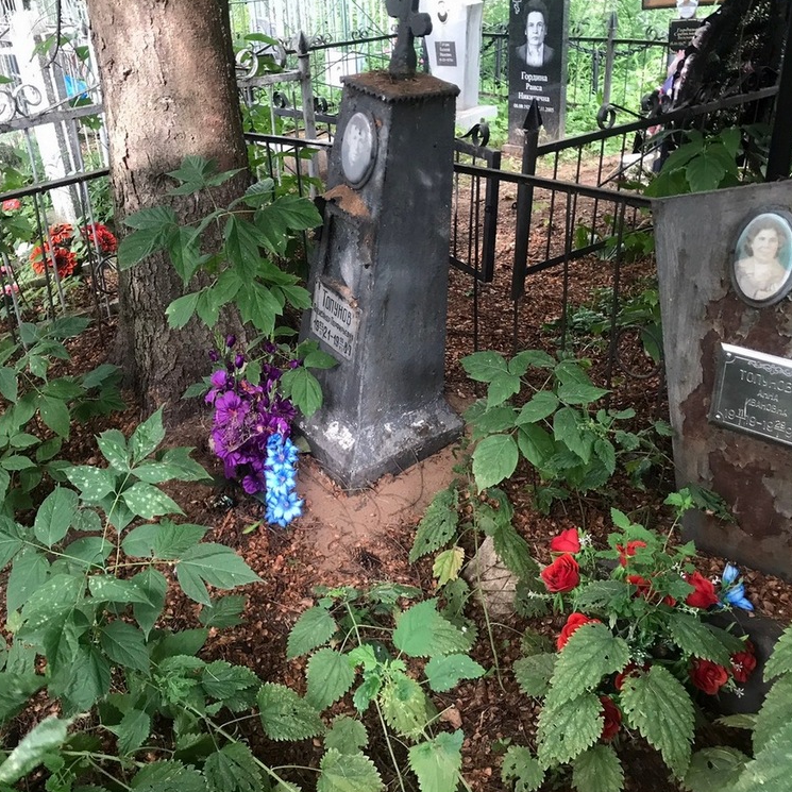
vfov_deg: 48.5
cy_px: 393
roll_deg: +4.0
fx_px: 880
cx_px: 347
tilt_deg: -24.2
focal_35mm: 34
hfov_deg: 48.3
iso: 40
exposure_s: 1/17
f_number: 1.8
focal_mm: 3.99
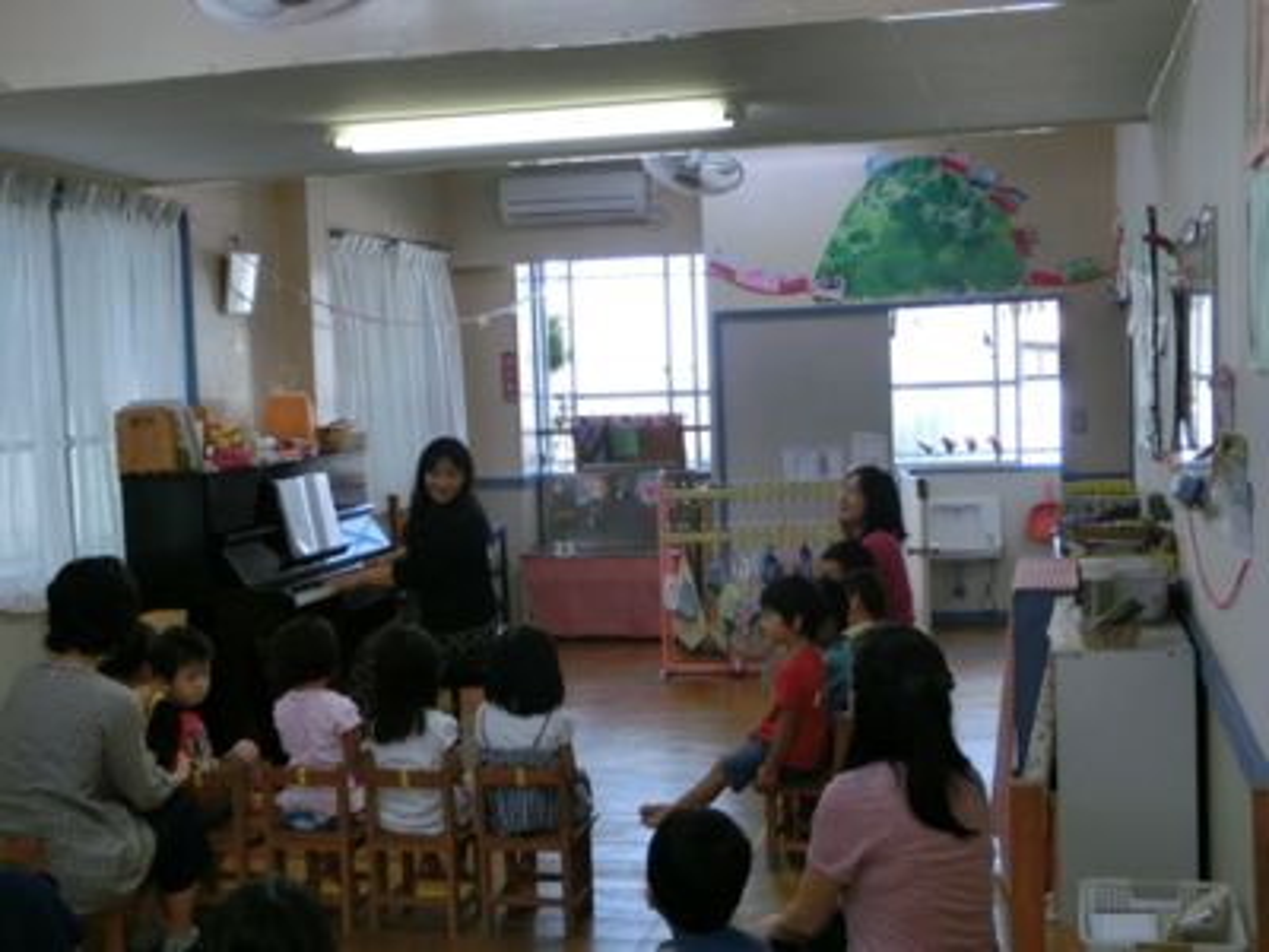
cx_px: 634
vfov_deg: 30.9
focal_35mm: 47
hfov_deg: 40.4
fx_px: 1723
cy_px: 476
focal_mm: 8.29
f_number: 4.2
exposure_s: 1/125
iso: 160
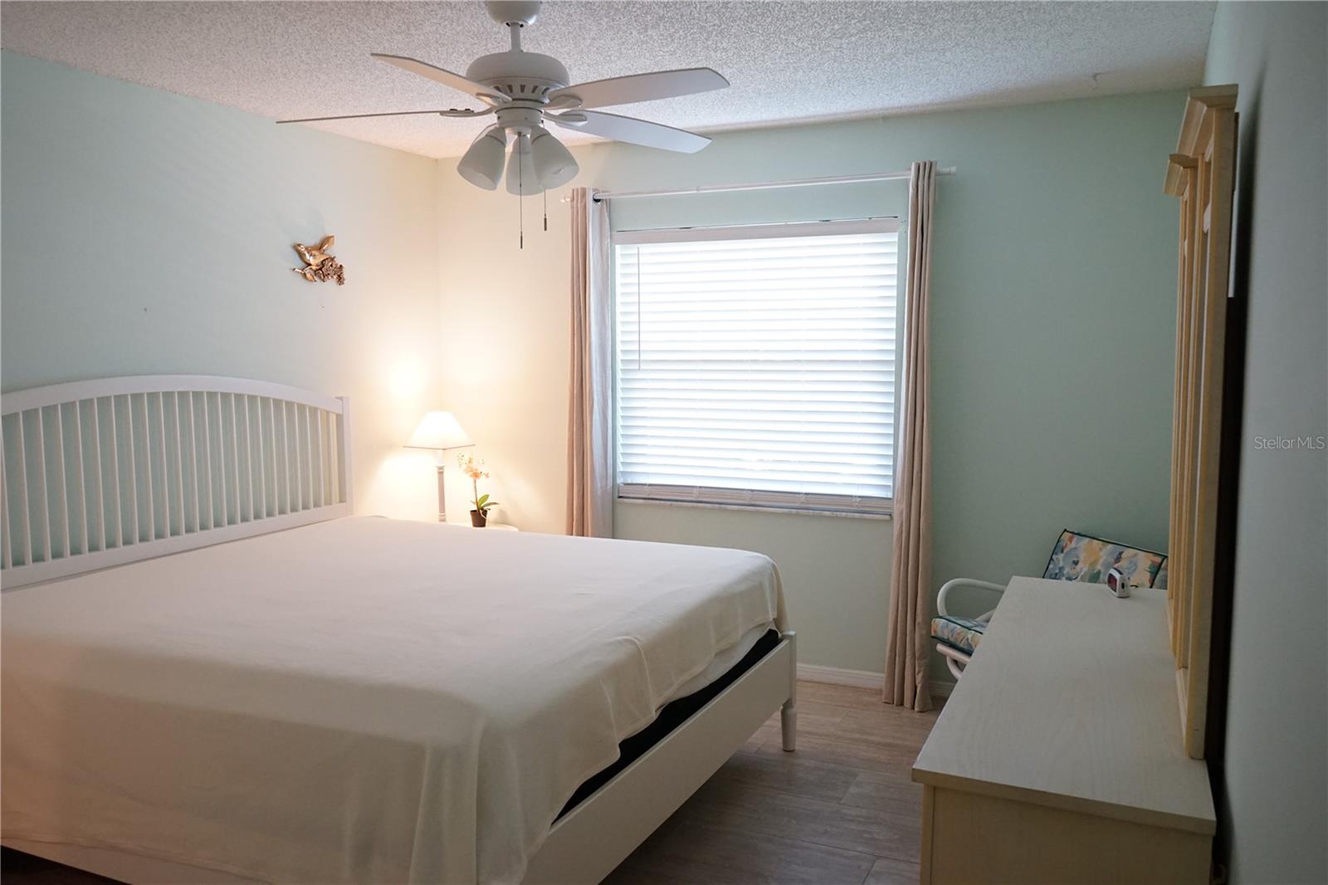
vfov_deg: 46.4
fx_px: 1033
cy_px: 442
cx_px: 664
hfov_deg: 65.5
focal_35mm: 28
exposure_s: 1/60
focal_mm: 28
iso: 3200
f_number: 6.3
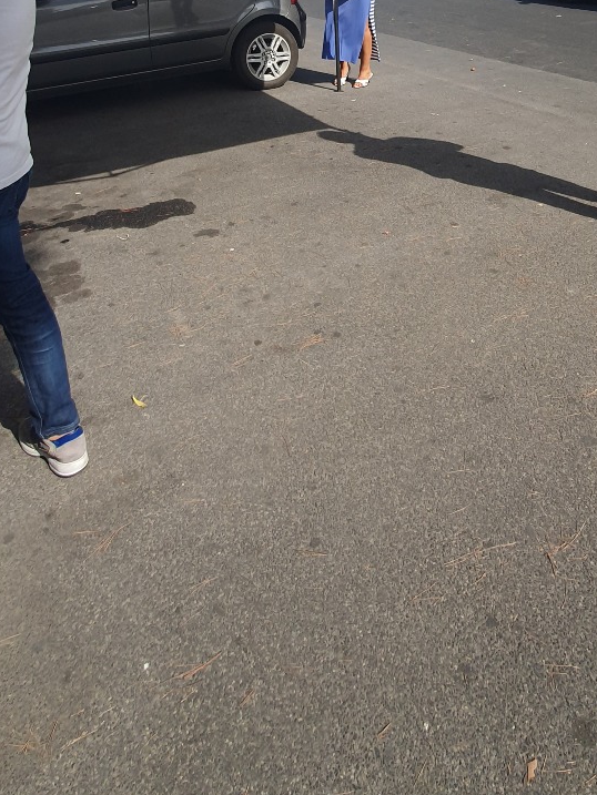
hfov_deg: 47.8
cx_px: 371
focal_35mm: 29
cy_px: 64
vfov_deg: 53.2
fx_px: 667
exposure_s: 1/916
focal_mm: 1.8
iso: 50
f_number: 2.2
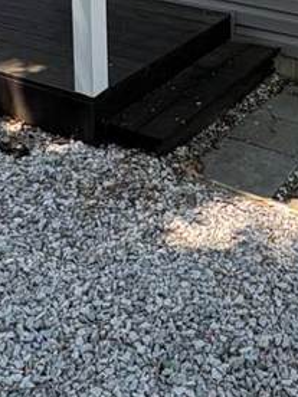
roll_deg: -0.3
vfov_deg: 25.1
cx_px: 222
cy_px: -140
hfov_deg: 22.4
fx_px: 746
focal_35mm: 65
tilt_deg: -7.4
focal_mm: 2.22
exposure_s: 1/131
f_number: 2.2
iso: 50
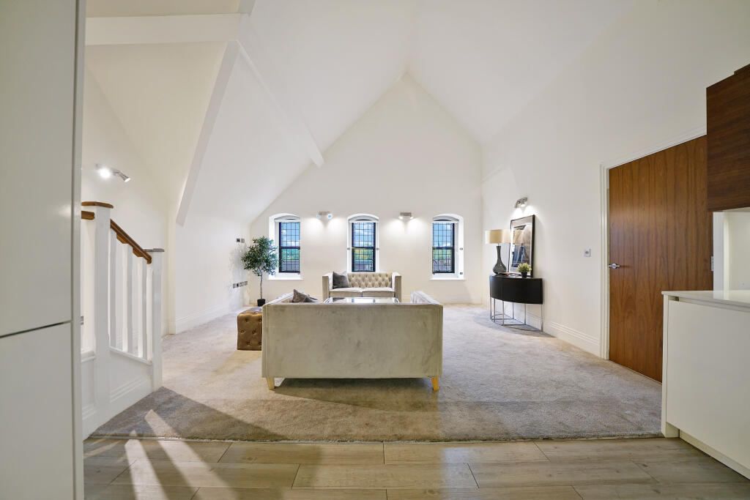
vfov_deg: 90.0
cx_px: 375
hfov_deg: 112.6
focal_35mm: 12
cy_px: 250
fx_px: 250
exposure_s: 1/25
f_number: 4
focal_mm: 12
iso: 500
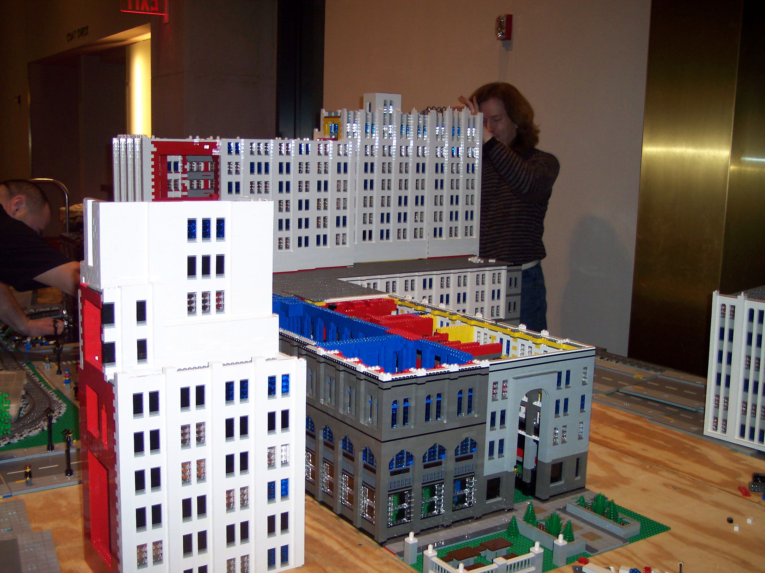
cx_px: 382
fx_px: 839
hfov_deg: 49.0
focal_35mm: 38
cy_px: 286
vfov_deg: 37.7
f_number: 2.8
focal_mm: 8
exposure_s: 1/30
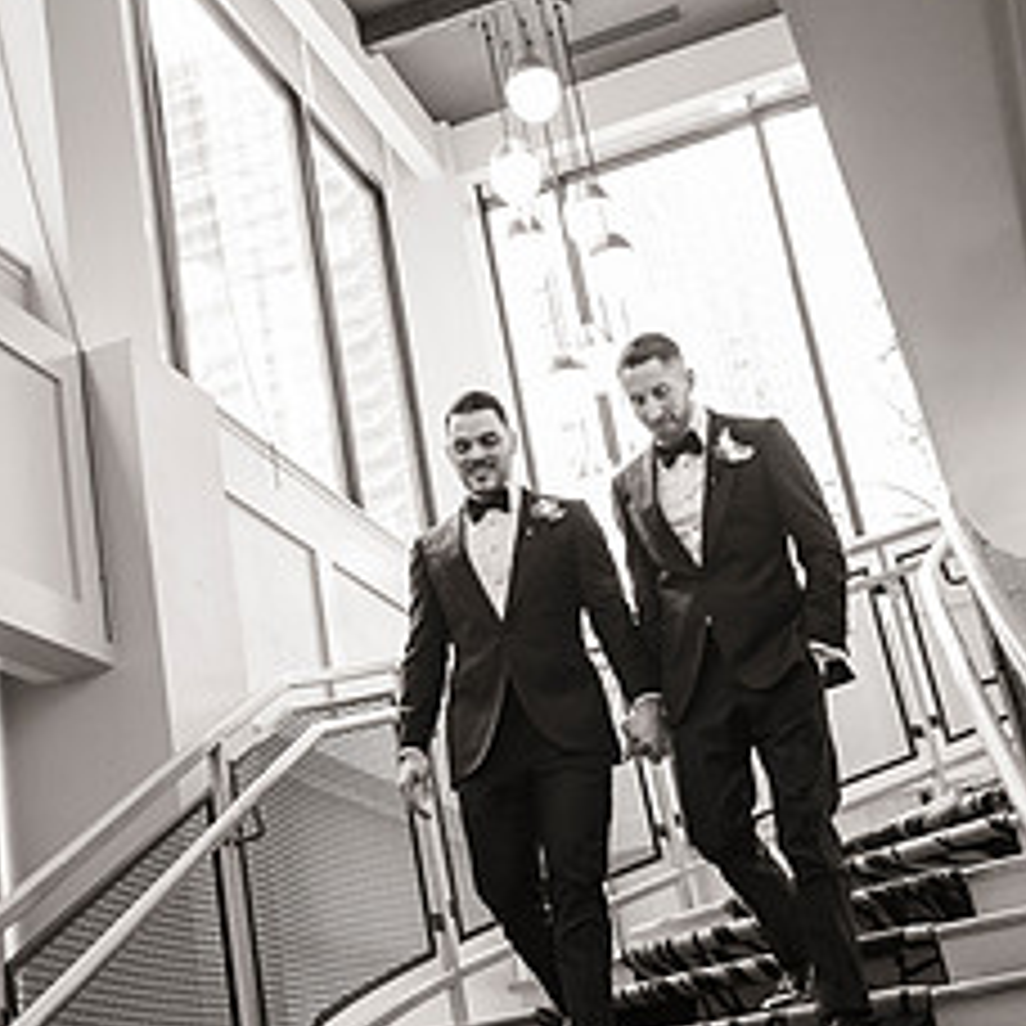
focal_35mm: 57
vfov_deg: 30.0
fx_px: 1911
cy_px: 477
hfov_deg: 30.0
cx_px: 410
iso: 2000
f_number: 2.8
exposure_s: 1/160
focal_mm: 34
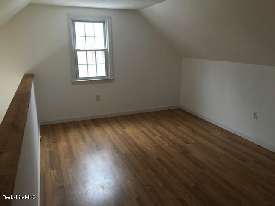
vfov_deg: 48.2
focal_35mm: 29
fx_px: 230
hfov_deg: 61.7
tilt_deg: -13.9
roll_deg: -0.1
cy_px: 103
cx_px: 138
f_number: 2.2
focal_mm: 4.15
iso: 200
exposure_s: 1/20
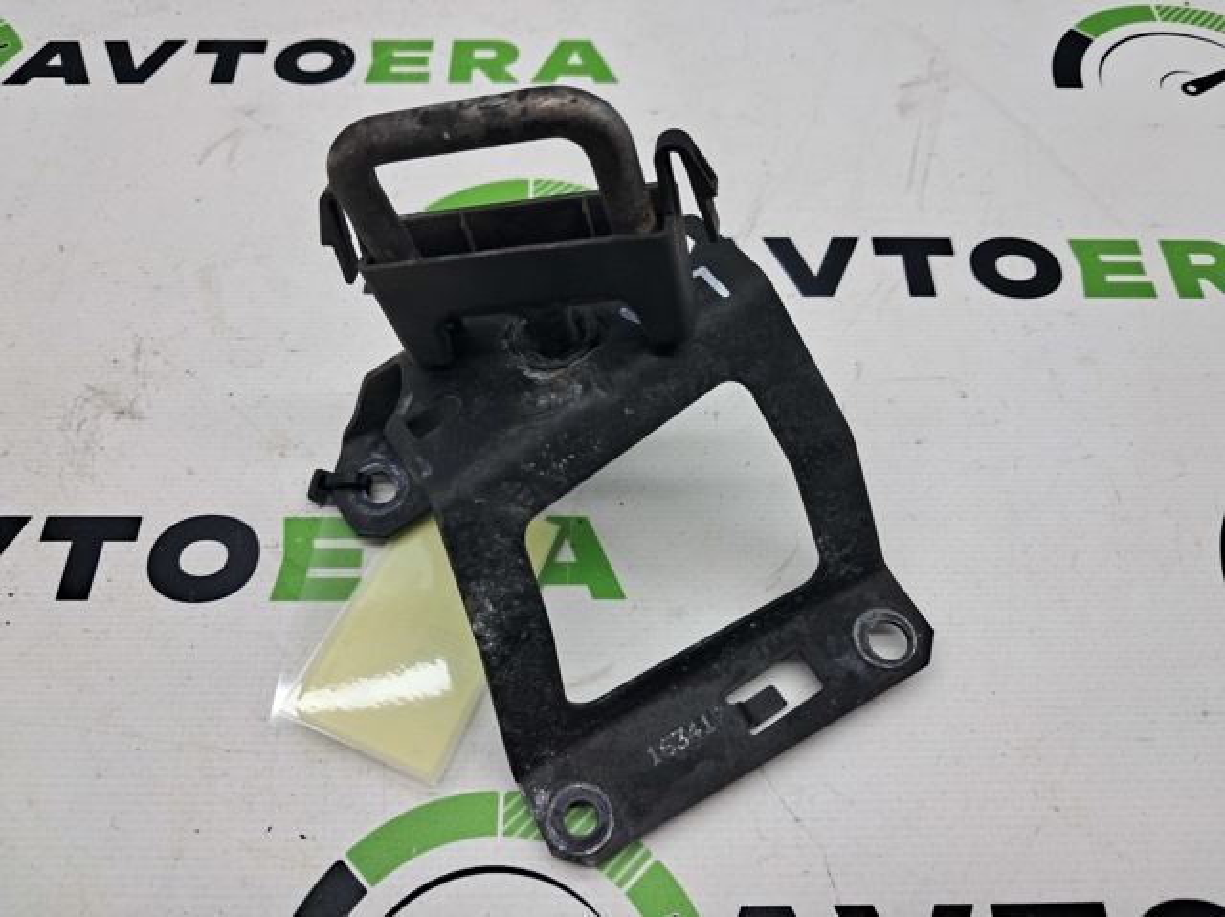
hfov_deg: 65.4
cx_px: 612
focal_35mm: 27
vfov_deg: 51.3
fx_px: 955
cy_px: 458
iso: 50
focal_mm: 4
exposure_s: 1/120
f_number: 1.8
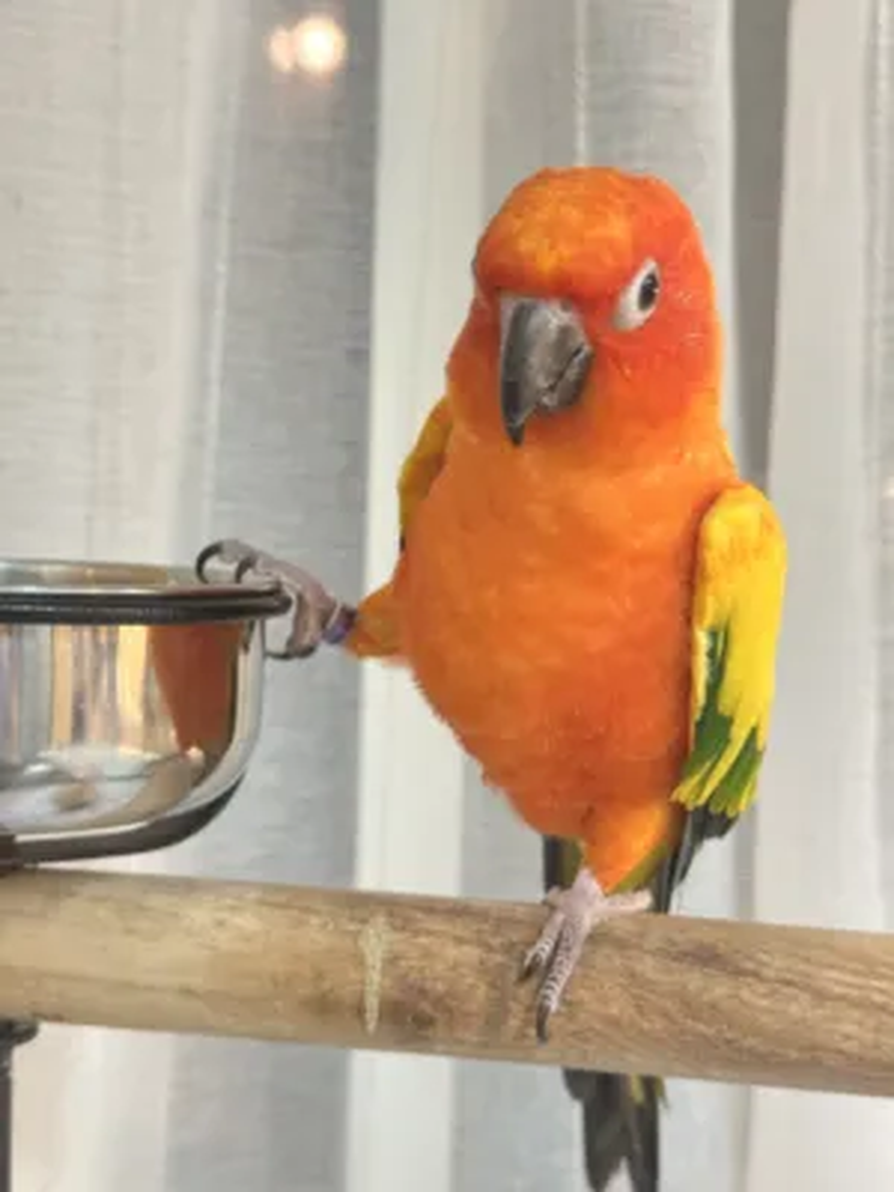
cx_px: 447
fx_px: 1653
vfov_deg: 39.7
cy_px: 596
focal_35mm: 48
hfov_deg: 30.3
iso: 320
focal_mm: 6.86
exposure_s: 1/40
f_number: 1.78
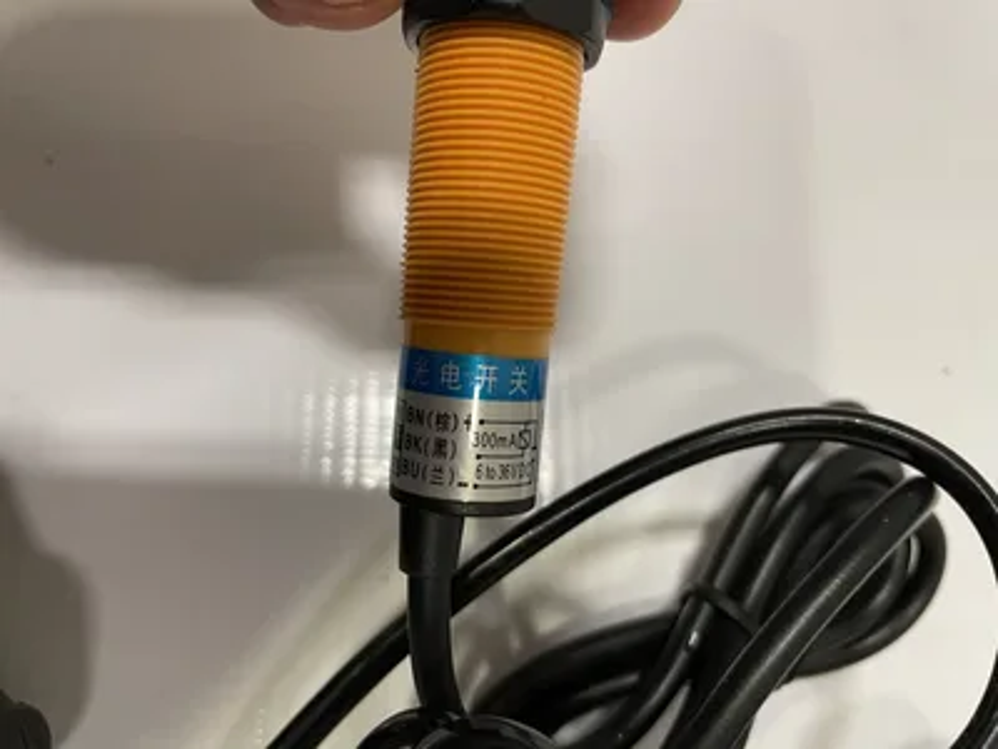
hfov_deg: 67.3
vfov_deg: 53.1
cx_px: 499
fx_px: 750
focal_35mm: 26
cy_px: 374
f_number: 1.6
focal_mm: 4.2
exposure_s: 1/60
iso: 125
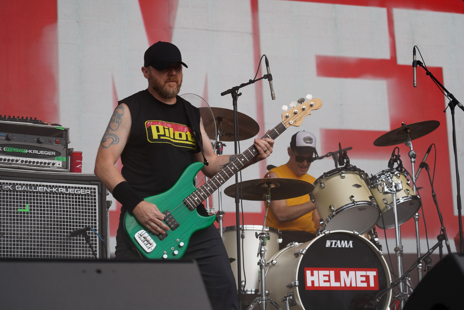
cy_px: 155
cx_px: 232
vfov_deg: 13.0
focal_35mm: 105
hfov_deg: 19.5
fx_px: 1353
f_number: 4.5
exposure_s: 1/200
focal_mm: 105
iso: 100
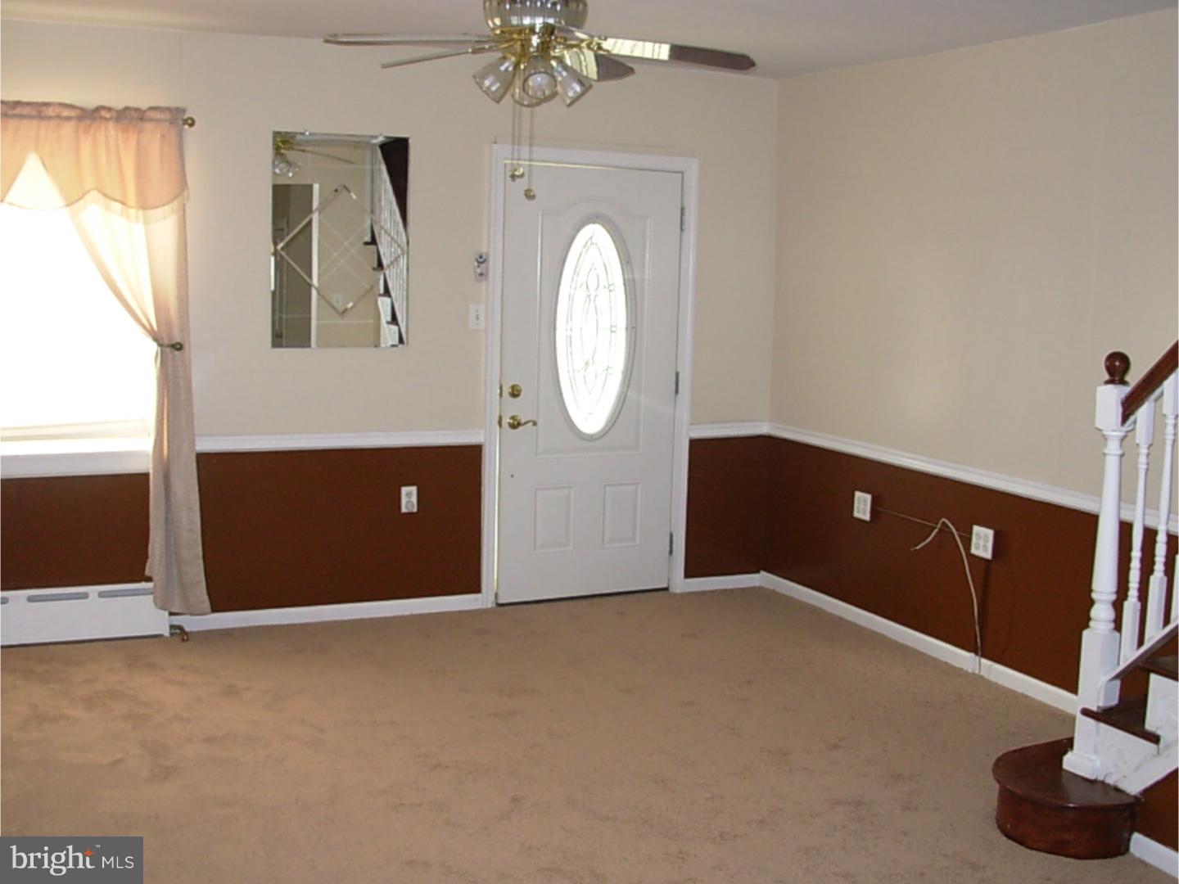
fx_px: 1294
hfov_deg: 49.0
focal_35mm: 38
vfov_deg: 37.7
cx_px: 590
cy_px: 442
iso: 109
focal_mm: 6.3
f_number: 2.9
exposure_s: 1/69.8
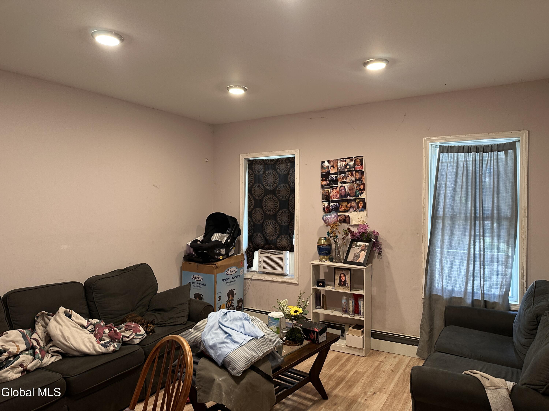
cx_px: 274
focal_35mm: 24
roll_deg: -0.8
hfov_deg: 71.6
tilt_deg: +0.0
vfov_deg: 56.8
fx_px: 381
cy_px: 206
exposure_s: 1/60
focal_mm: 6.86
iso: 160
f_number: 1.78
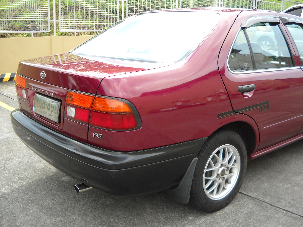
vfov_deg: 34.4
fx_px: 368
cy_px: 113
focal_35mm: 42
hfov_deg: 44.8
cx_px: 153
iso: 64
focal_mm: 6.72
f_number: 3.1
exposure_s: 1/161
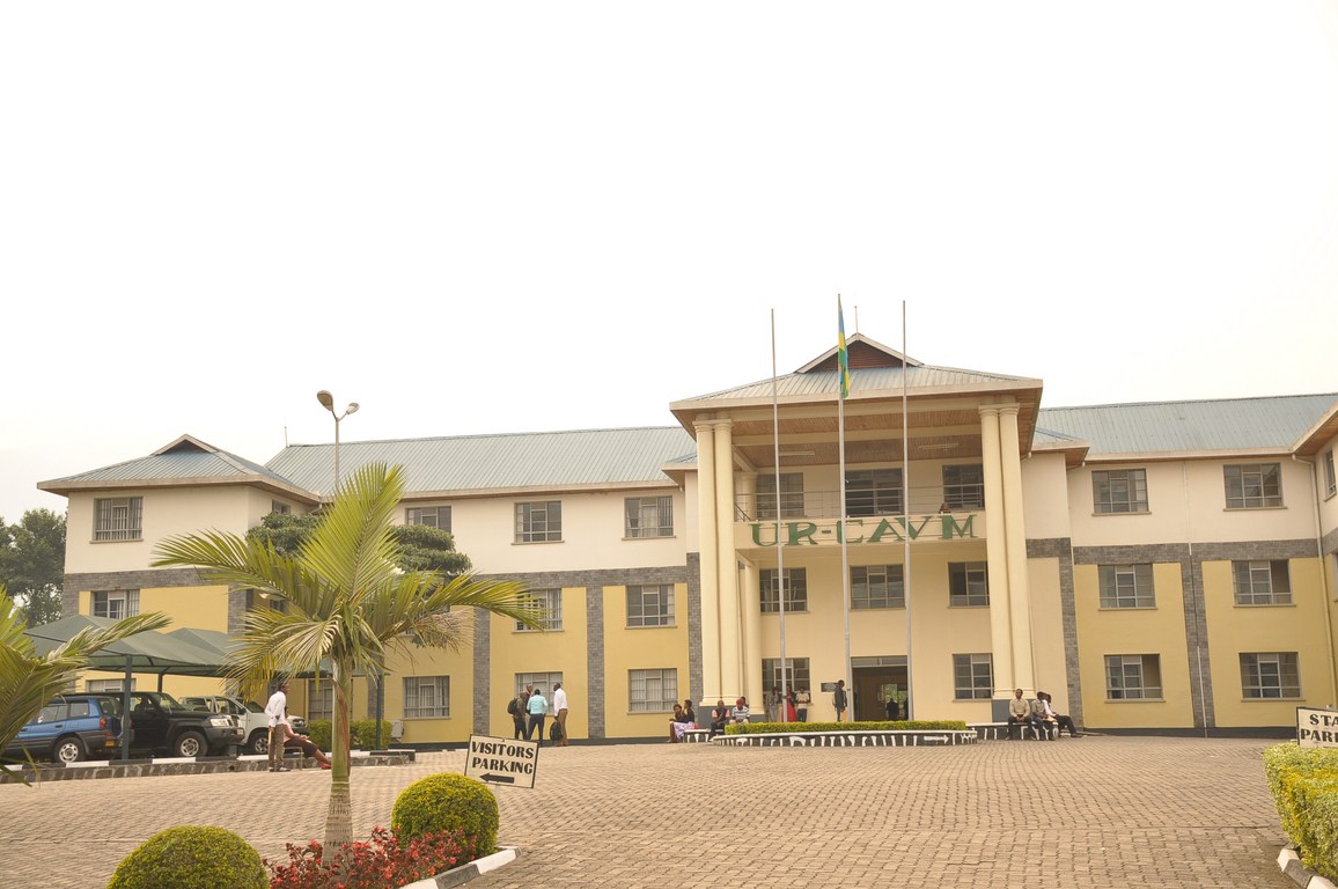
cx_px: 669
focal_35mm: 48
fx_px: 1782
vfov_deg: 28.0
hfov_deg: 41.2
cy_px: 444
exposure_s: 1/200
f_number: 4
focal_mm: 32
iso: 200
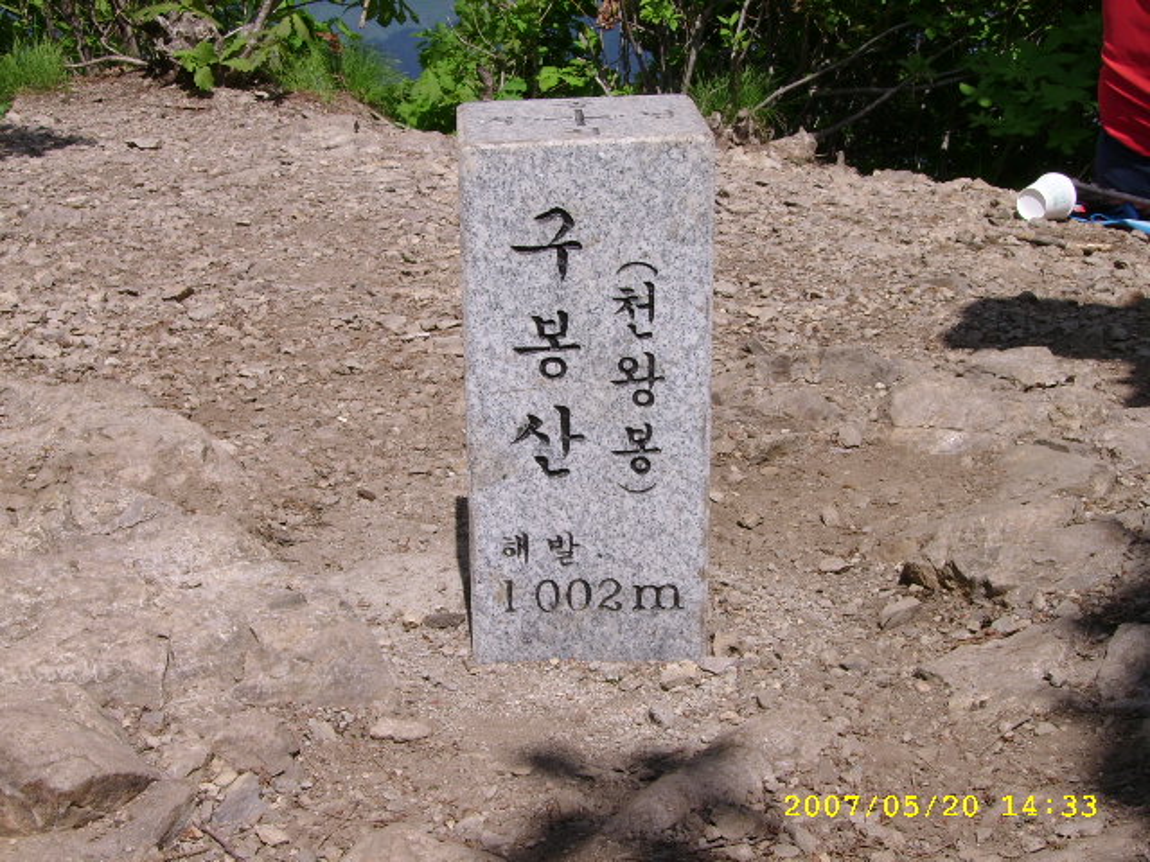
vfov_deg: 22.9
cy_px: 431
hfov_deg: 30.3
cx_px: 575
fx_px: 2126
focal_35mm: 64
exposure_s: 1/297
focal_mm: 10.75
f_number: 7.7
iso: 50
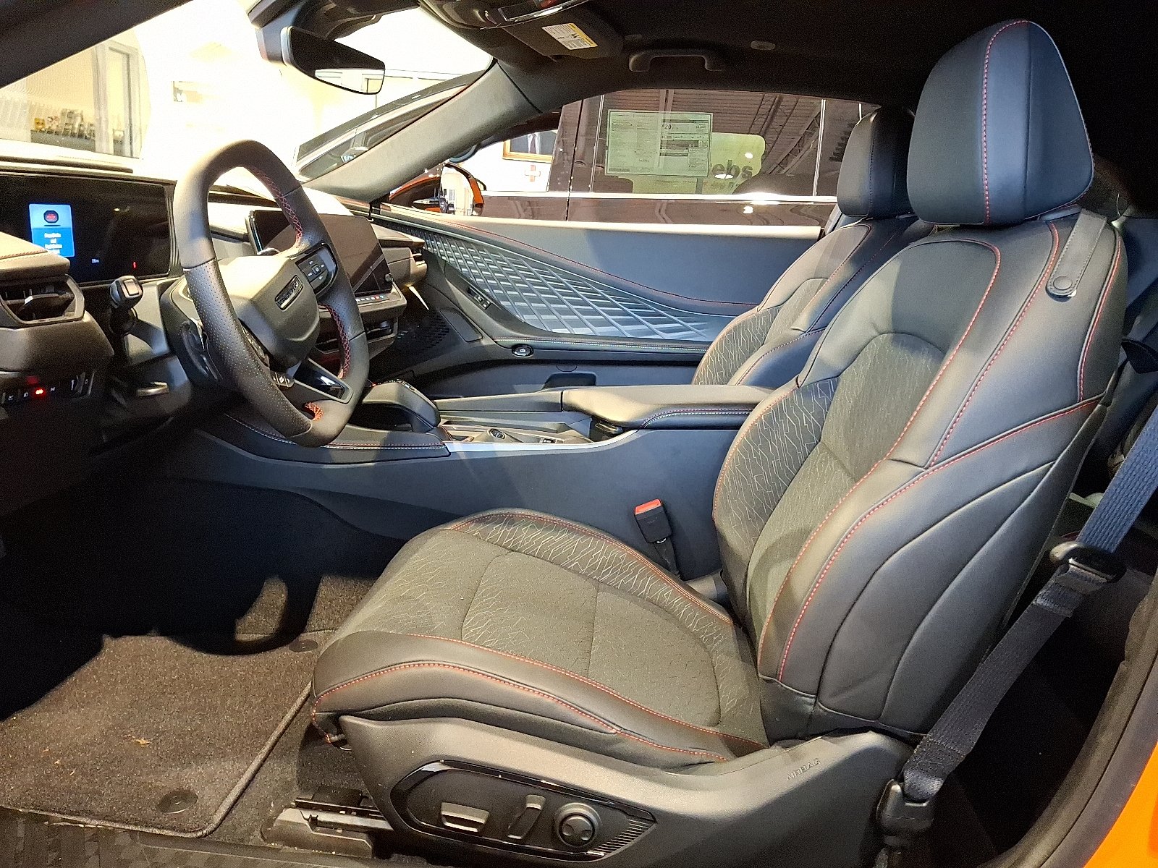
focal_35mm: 25
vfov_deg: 54.9
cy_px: 434
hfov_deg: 69.4
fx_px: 836
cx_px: 579
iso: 464
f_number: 1.8
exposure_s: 1/24
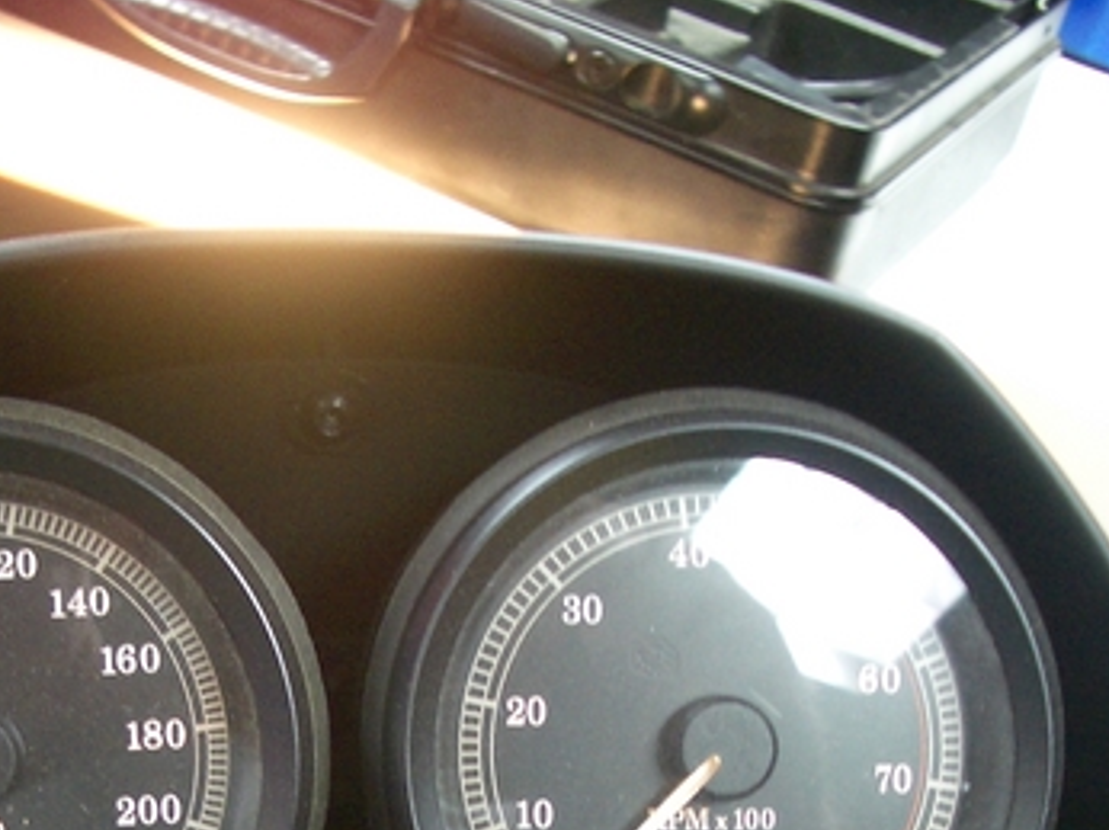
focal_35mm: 81
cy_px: 926
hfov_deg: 23.9
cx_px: 272
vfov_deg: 17.5
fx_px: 2593
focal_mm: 5.8
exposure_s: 1/13
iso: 100
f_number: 2.6
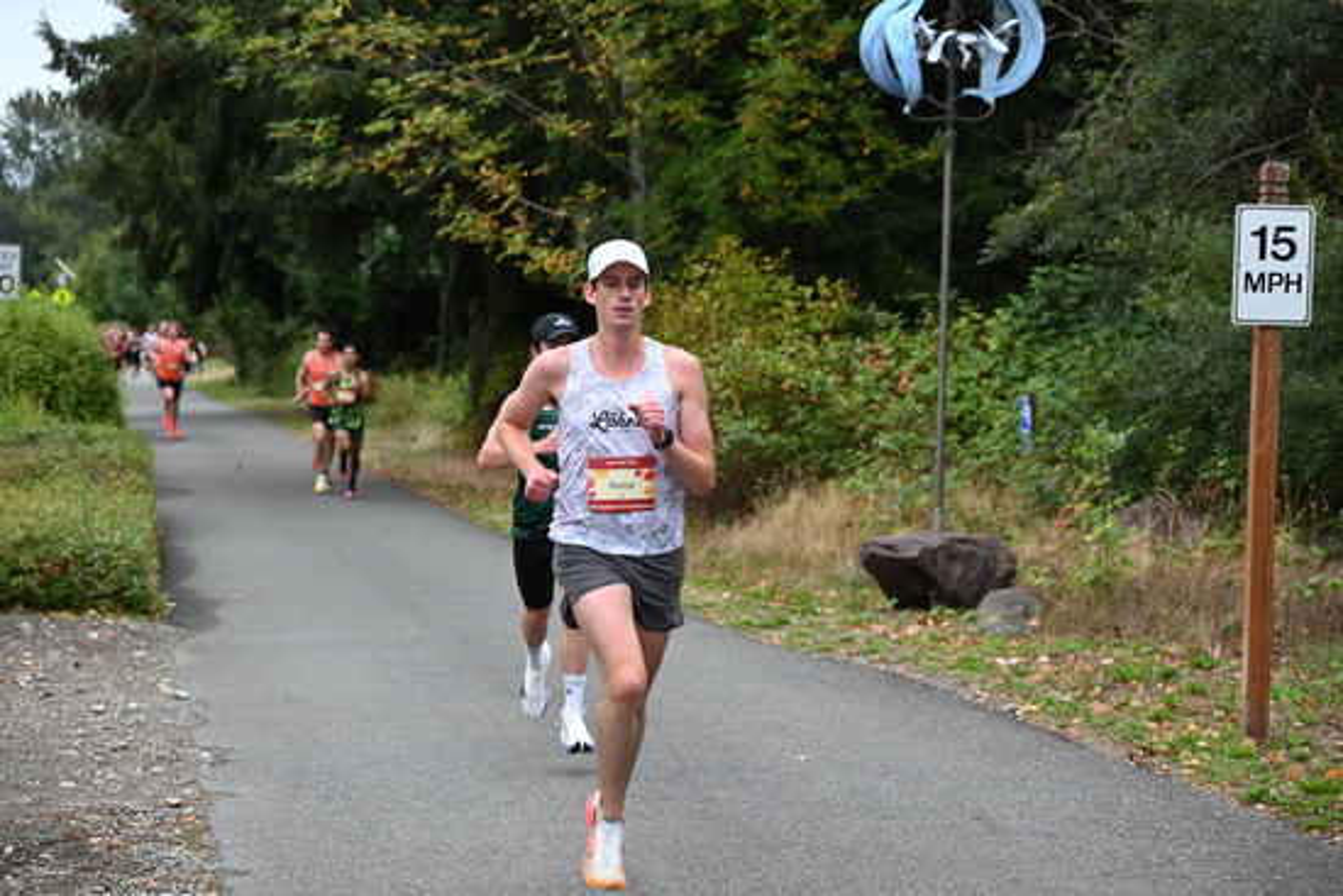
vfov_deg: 14.9
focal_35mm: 92
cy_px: 448
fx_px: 3433
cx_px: 672
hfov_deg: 22.1
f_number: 6.3
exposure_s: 1/125
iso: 450
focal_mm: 92
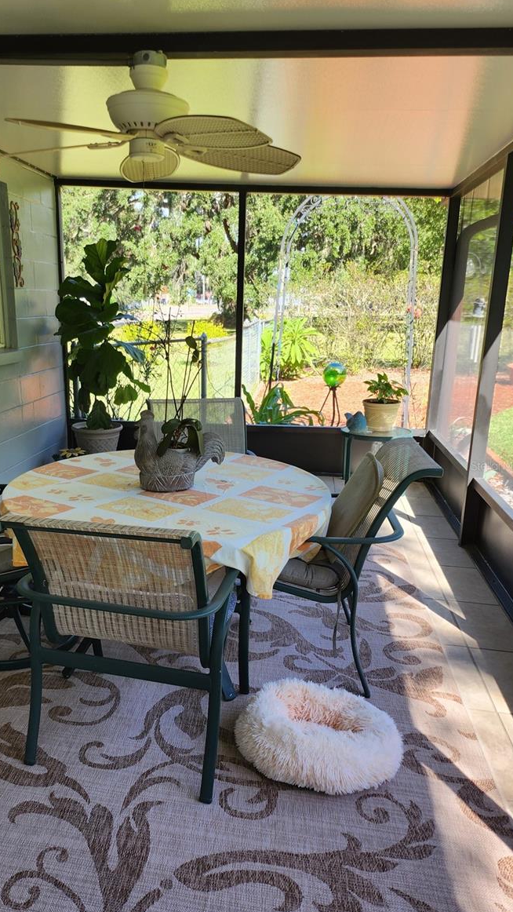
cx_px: 173
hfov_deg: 42.4
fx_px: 653
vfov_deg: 69.8
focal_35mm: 27
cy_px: 465
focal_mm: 5
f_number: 1.8
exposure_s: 1/255
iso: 50
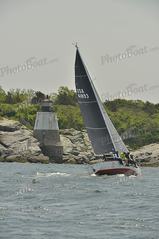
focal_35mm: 200
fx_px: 1324
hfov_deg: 6.9
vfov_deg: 10.3
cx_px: 80
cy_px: 120
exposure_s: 1/1000
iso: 280
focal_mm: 200
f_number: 9
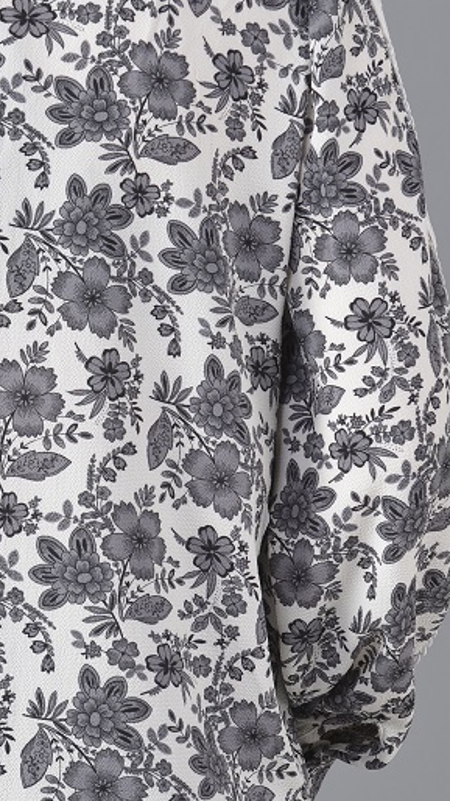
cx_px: -33
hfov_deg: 3.3
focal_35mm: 367
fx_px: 7788
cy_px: 385
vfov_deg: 5.9
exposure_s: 1/160
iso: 100
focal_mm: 120
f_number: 8
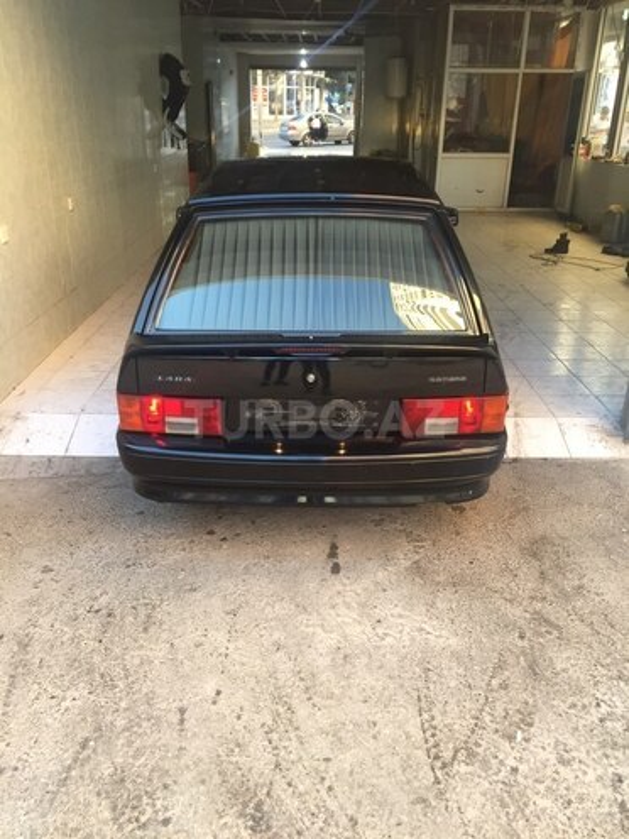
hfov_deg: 48.2
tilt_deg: -23.9
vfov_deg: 61.7
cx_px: 314
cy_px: 420
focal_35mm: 29
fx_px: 703
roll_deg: -2.0
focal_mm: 4.15
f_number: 2.2
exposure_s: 1/33
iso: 32
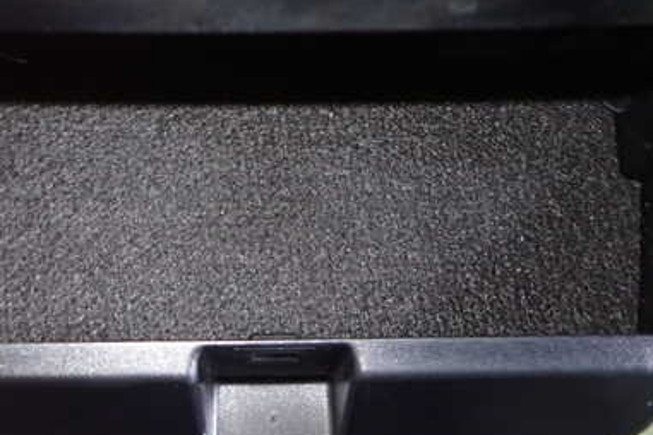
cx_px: 254
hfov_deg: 47.1
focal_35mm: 41
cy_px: 271
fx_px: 744
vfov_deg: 32.5
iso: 800
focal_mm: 4.5
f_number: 2
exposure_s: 1/30
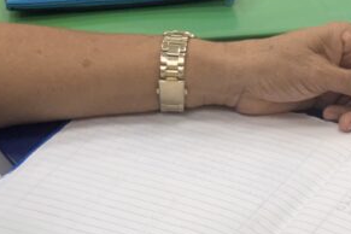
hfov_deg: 12.8
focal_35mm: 160
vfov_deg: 8.6
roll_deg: +2.4
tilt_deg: -30.0
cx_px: 218
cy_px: 49
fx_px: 1560
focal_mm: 5.96
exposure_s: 1/120
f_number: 1.6
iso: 64
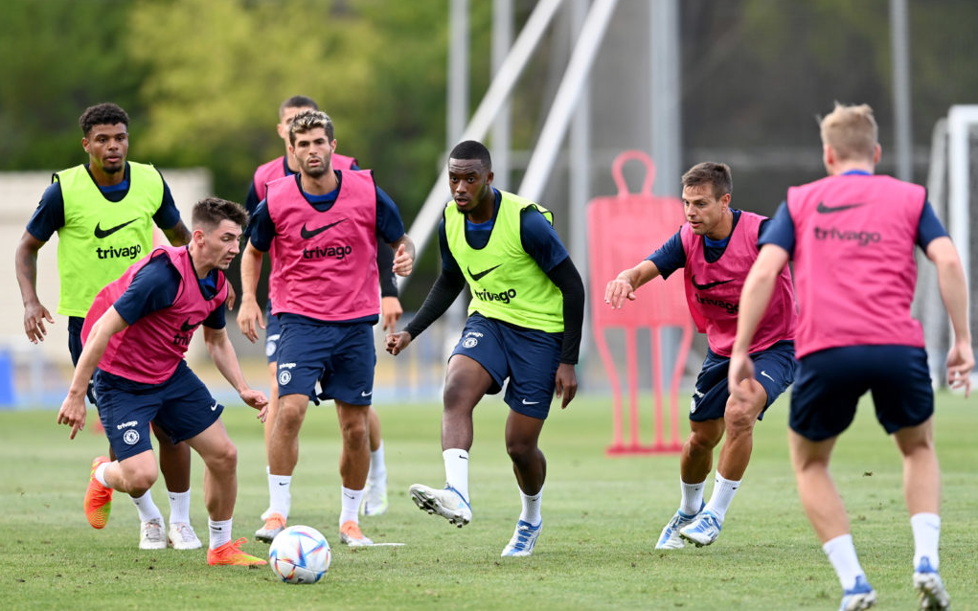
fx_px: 10901
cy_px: 305
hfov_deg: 5.1
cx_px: 489
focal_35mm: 409
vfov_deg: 3.2
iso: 800
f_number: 3.5
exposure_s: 1/1250
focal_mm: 400
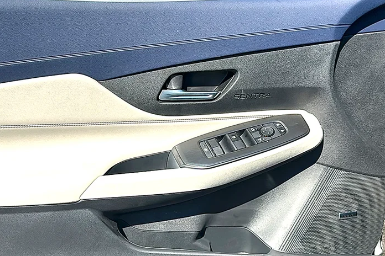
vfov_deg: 29.9
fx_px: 481
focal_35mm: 45
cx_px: 192
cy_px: 138
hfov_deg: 43.6
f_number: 1.78
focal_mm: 6.86
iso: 80
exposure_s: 1/3077
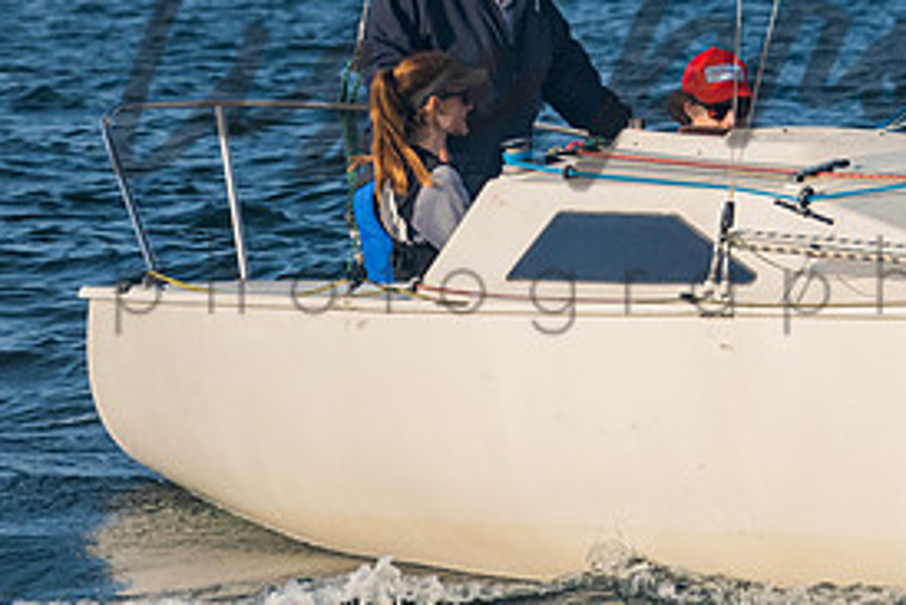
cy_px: -294
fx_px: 16618
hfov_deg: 3.1
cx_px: 591
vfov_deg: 2.1
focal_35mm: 660
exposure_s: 1/800
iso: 400
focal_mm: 200
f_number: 8
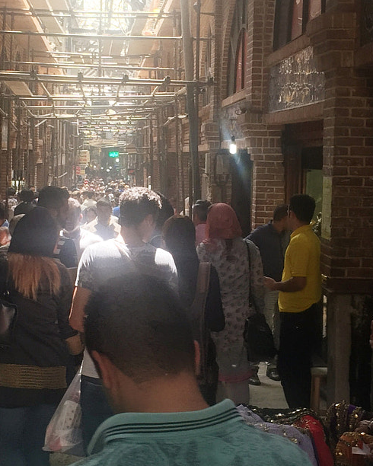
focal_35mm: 74
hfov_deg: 20.7
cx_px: 157
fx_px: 1021
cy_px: 212
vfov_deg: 25.7
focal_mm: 4.15
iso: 40
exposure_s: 1/120
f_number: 2.2
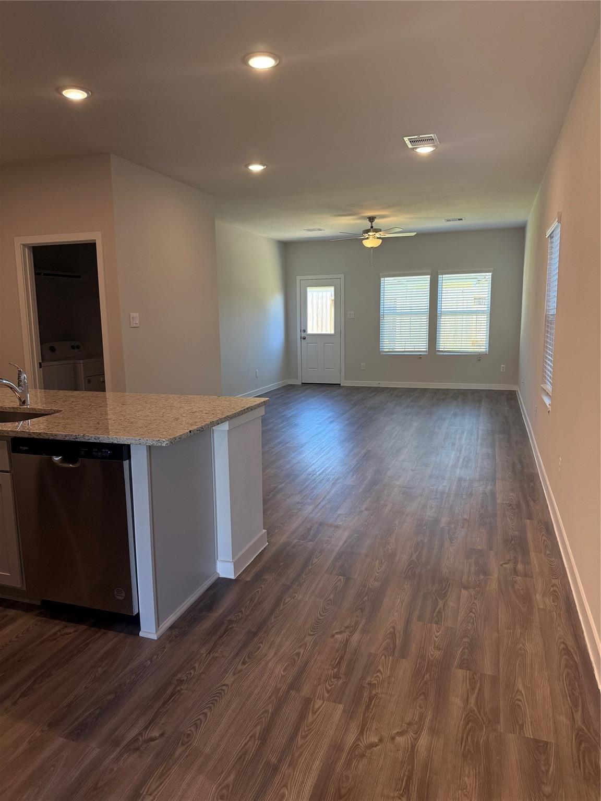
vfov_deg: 71.6
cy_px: 400
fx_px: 556
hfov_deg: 56.8
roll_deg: +2.1
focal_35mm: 24
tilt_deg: -8.9
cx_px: 300
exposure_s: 1/199
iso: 200
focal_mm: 6.76
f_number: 1.78
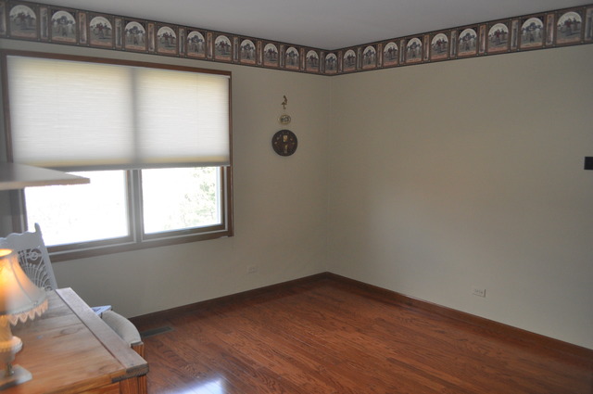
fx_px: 444
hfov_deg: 67.4
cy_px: 197
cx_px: 296
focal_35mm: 27
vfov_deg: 47.8
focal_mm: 18
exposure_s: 1/125
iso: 720
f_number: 3.5
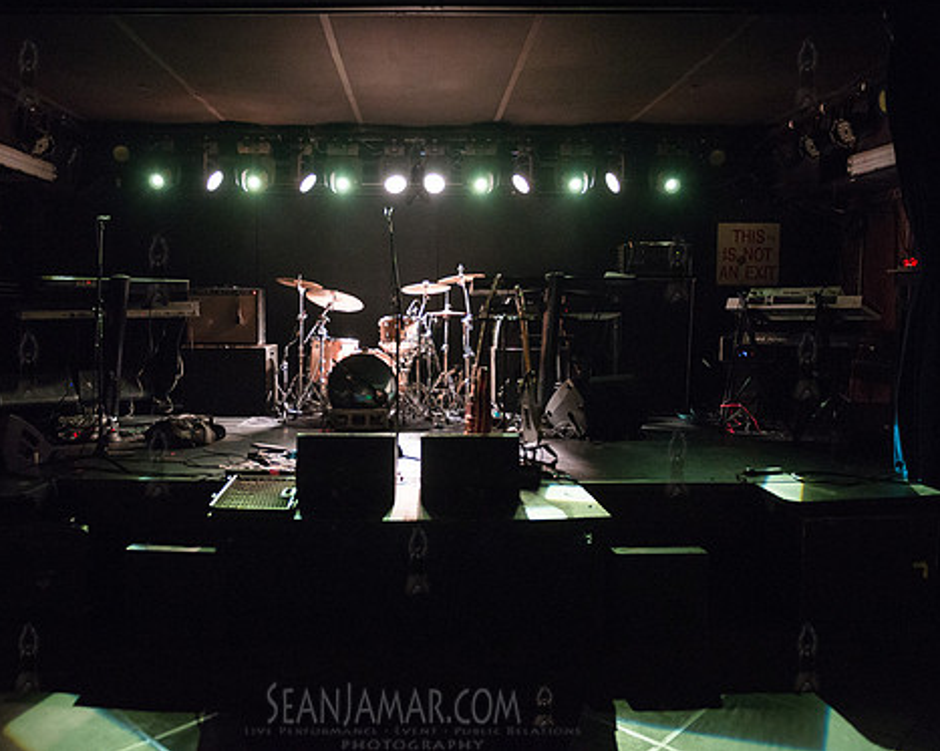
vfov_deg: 51.5
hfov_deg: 62.1
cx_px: 417
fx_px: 778
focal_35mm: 28
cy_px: 363
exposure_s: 1/250
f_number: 3.2
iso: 3200
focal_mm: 24
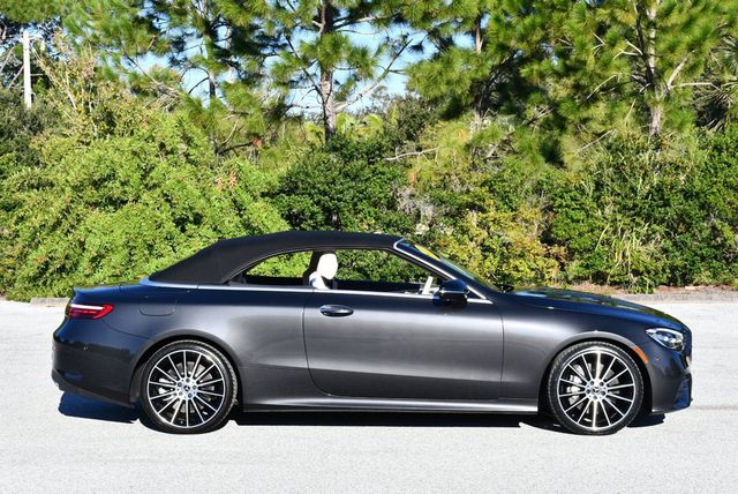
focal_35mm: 64
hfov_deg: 31.4
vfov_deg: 21.3
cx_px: 369
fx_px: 1313
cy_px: 247
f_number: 8
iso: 200
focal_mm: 32
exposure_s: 1/250
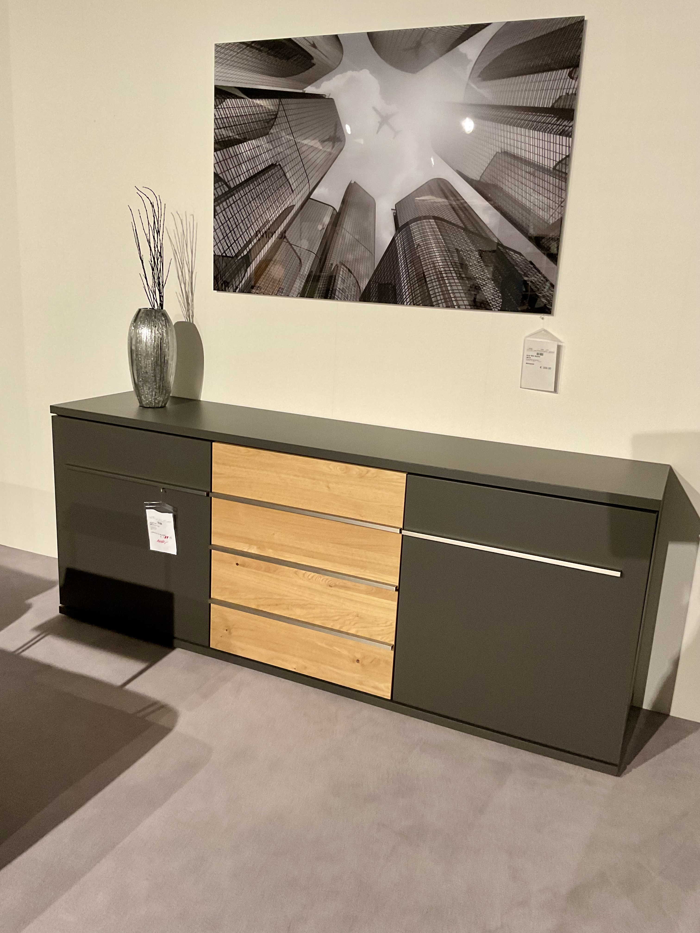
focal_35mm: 29
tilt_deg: -12.6
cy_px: 466
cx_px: 350
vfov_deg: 61.7
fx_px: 782
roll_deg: -3.4
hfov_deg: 48.2
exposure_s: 1/50
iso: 125
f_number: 1.8
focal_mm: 3
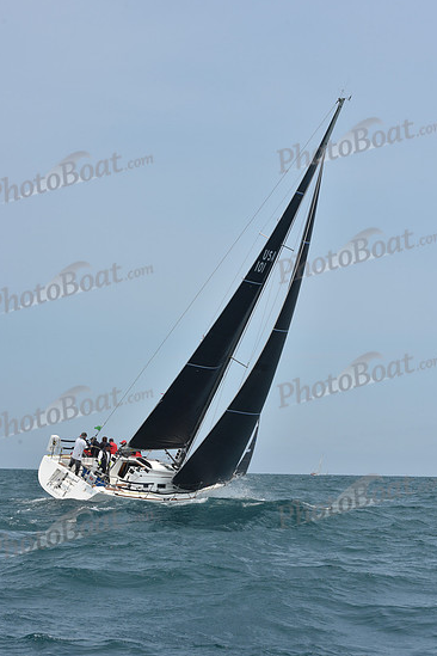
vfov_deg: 27.3
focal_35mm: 74
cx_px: 216
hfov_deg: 18.4
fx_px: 1347
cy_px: 332
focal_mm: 70
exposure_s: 1/800
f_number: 10
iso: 250
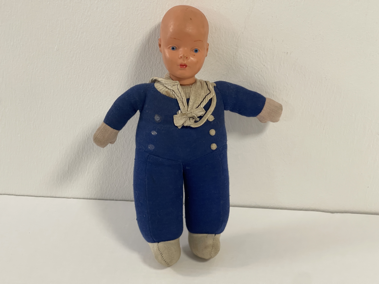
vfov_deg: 22.9
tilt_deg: -25.7
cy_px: 142
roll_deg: +2.0
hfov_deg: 30.3
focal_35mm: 64
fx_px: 701
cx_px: 190
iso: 200
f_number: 2.2
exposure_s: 1/50
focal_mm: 7.5
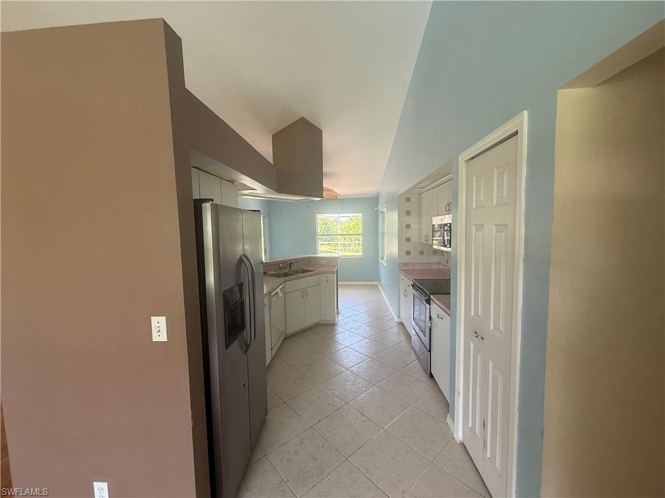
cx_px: 332
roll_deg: +0.6
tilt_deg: -1.0
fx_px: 269
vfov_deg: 85.7
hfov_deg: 102.1
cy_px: 249
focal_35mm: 14
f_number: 2.2
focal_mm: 2.22
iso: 125
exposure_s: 1/99
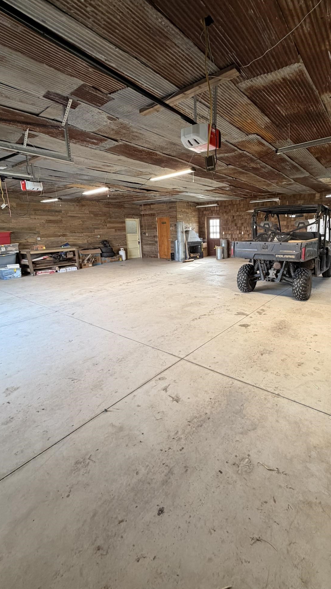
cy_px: 283
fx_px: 250
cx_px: 205
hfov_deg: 66.2
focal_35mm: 16
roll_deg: +1.5
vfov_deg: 99.3
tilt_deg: -11.7
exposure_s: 1/120
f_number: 2.2
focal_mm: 2.22
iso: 250
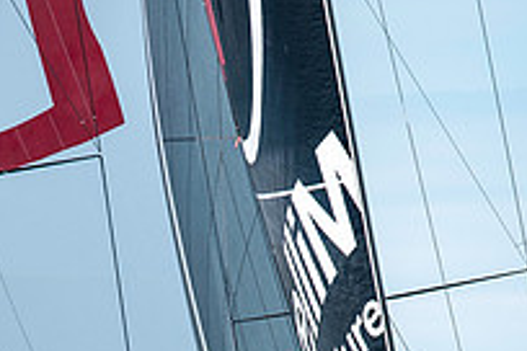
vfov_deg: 1.5
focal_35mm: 935
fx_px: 13686
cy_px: 478
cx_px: 133
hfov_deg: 2.2
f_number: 5.6
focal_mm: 300
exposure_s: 1/1600
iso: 250
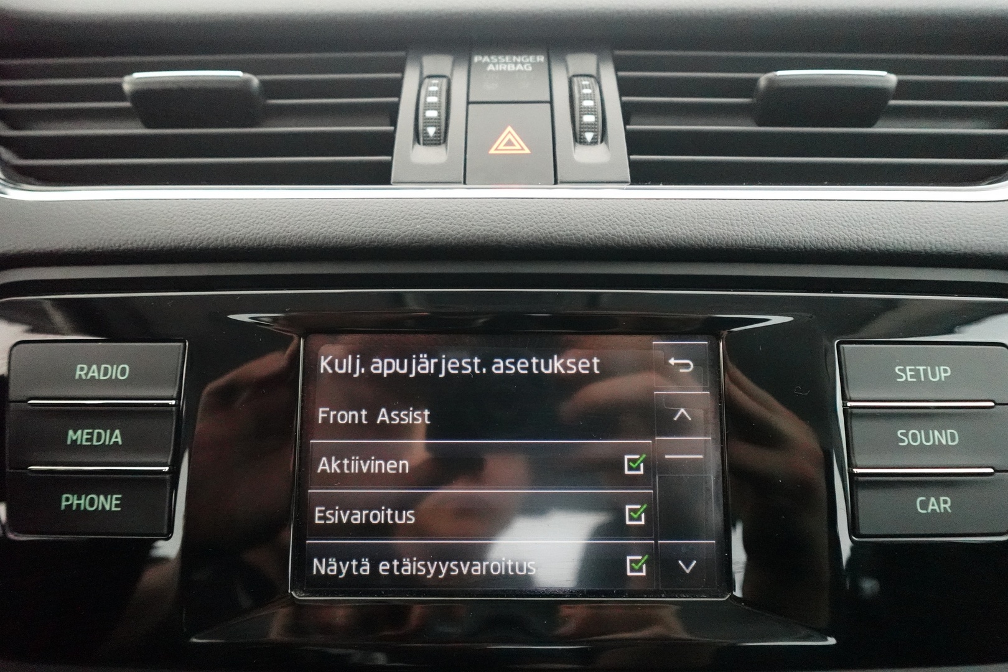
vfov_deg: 61.9
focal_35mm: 20
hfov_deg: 84.0
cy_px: 336
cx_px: 504
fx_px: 560
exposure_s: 1/80
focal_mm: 7.6
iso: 5000
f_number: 2
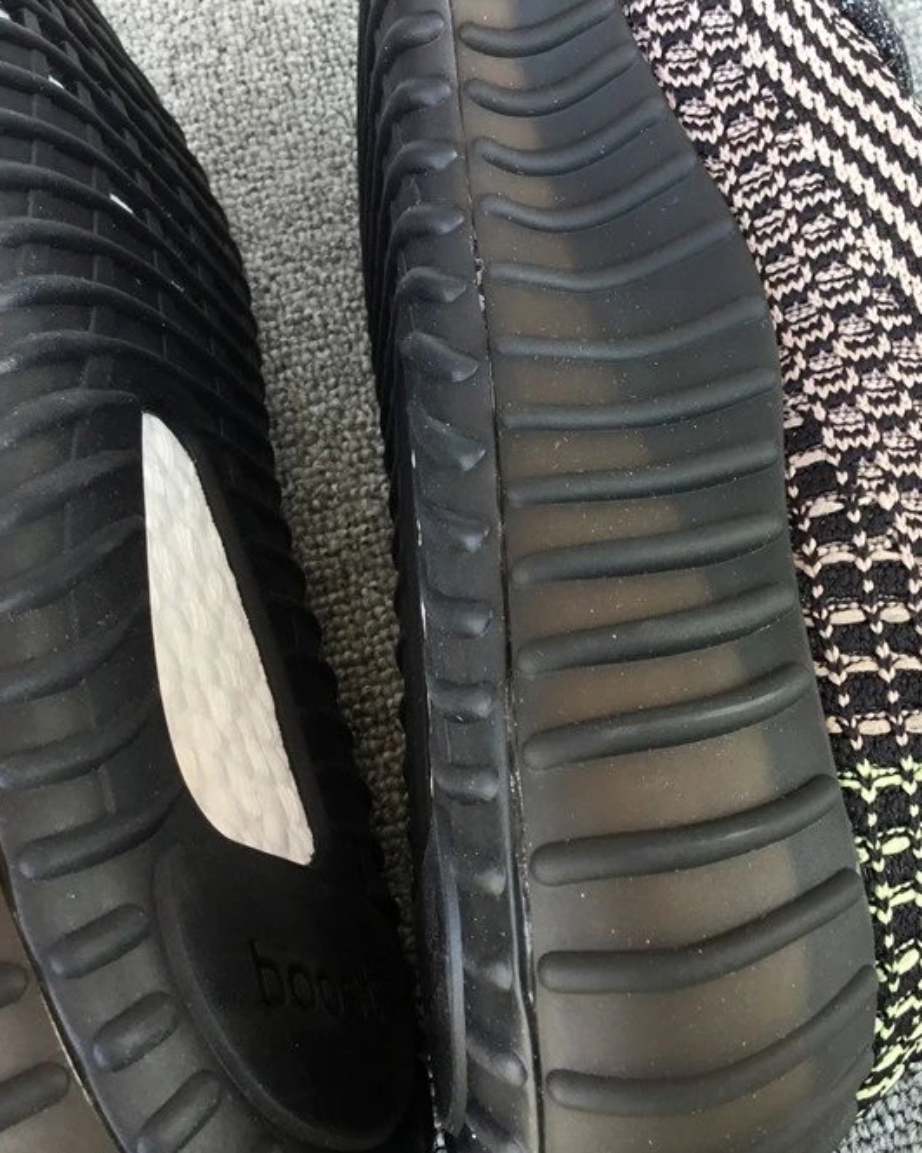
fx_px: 1399
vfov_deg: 44.8
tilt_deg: -63.7
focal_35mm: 41
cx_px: 679
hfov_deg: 35.7
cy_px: 570
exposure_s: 1/100
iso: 40
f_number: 2.4
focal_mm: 3.3
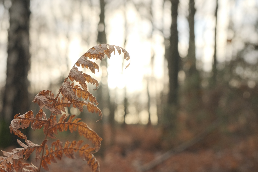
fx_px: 365
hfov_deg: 38.7
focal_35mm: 51
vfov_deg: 26.4
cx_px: 98
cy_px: 112
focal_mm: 26
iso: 640
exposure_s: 1/200
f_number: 5.6
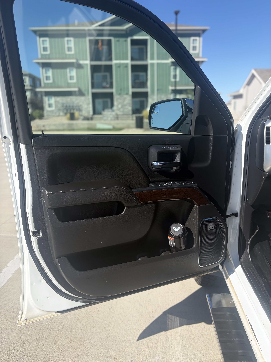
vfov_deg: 67.3
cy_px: 181
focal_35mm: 26
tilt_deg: -12.0
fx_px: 271
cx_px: 136
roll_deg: +1.6
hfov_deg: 53.1
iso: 50
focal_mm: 5.96
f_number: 1.6
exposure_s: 1/2538
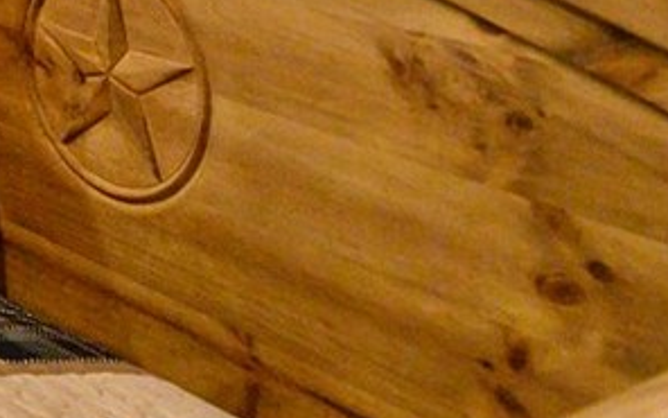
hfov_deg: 12.1
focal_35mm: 98
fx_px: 1784
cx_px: -1250
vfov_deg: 12.1
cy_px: -376
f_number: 4
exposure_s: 1/125
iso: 800
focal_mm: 14
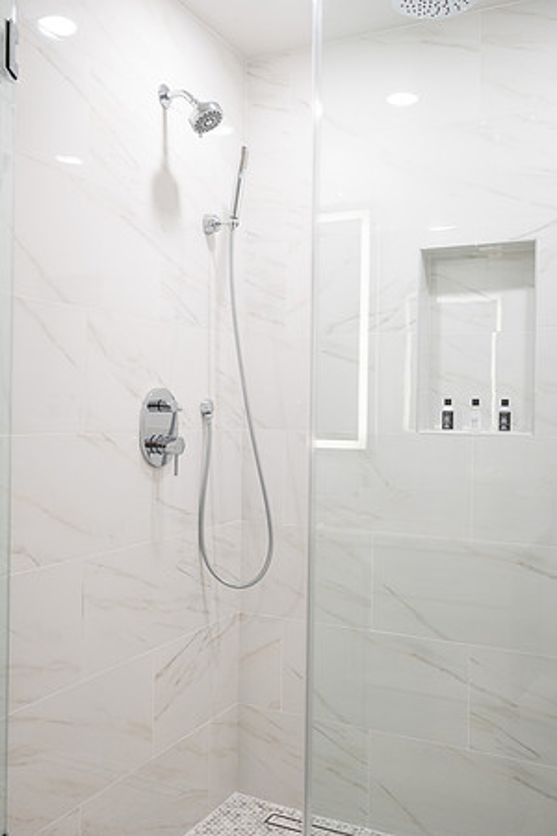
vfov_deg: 54.4
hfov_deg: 37.9
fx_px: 812
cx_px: 278
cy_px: 418
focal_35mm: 35
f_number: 3.2
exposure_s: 1/200
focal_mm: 35
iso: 800
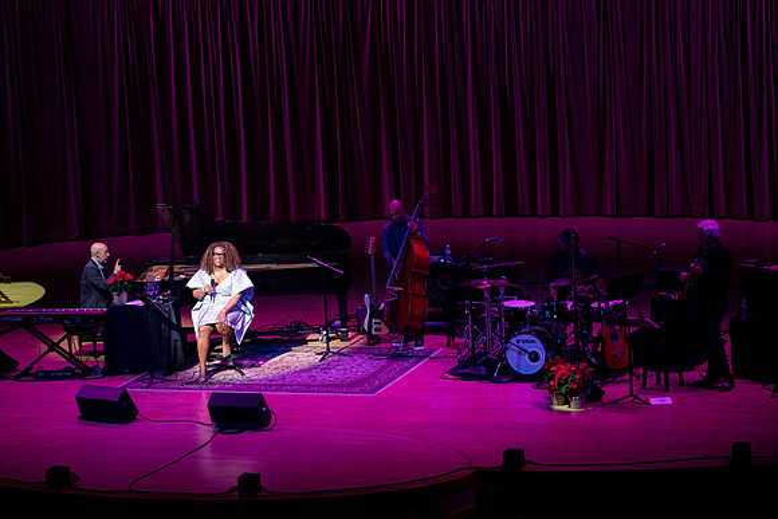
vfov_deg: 11.6
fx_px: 2551
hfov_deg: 17.3
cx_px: 389
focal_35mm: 118
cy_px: 260
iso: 2500
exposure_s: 1/320
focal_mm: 118
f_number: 5
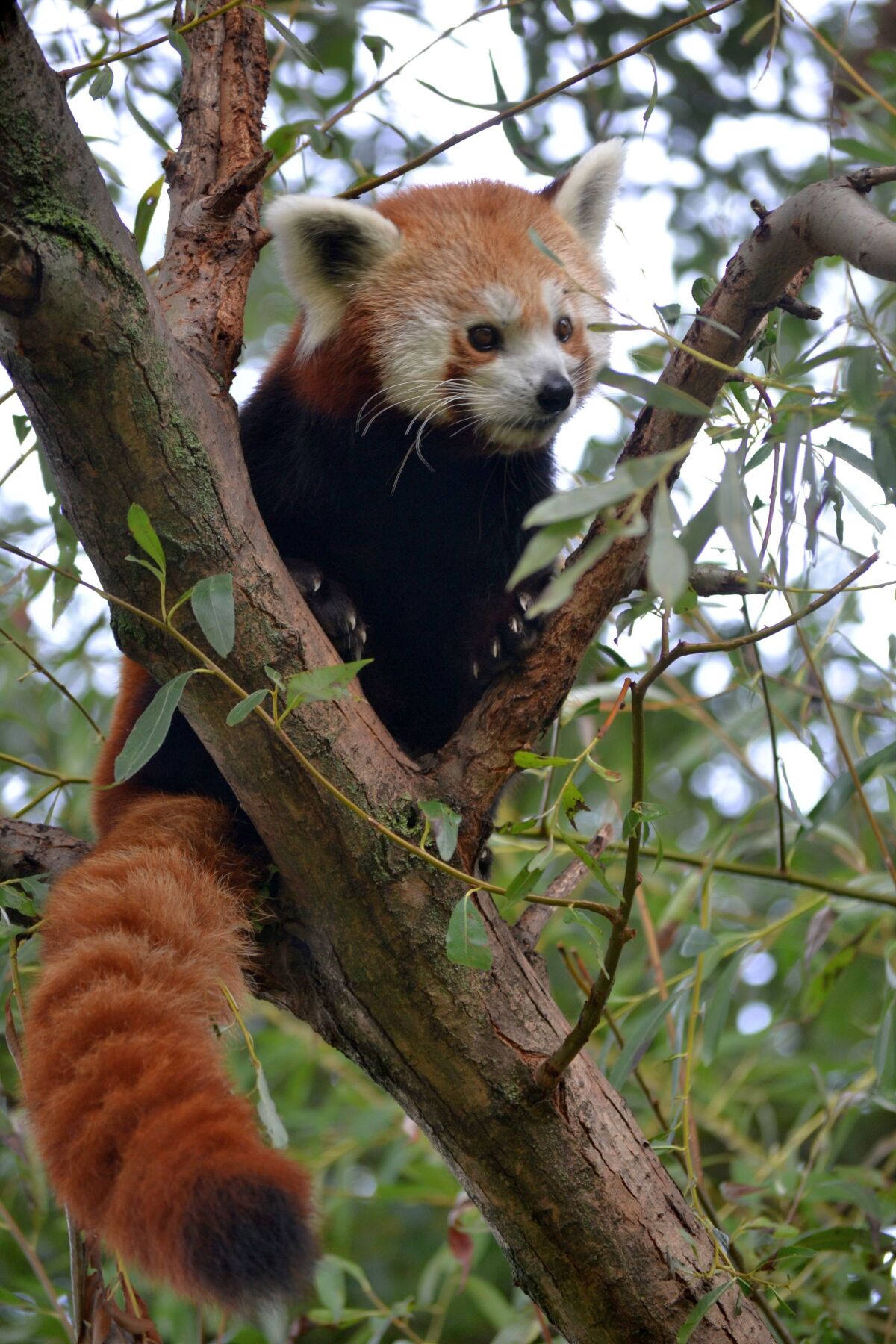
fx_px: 5712
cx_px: 448
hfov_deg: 9.0
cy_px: 672
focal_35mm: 153
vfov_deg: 13.4
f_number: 4.5
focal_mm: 102
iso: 400
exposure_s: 1/80
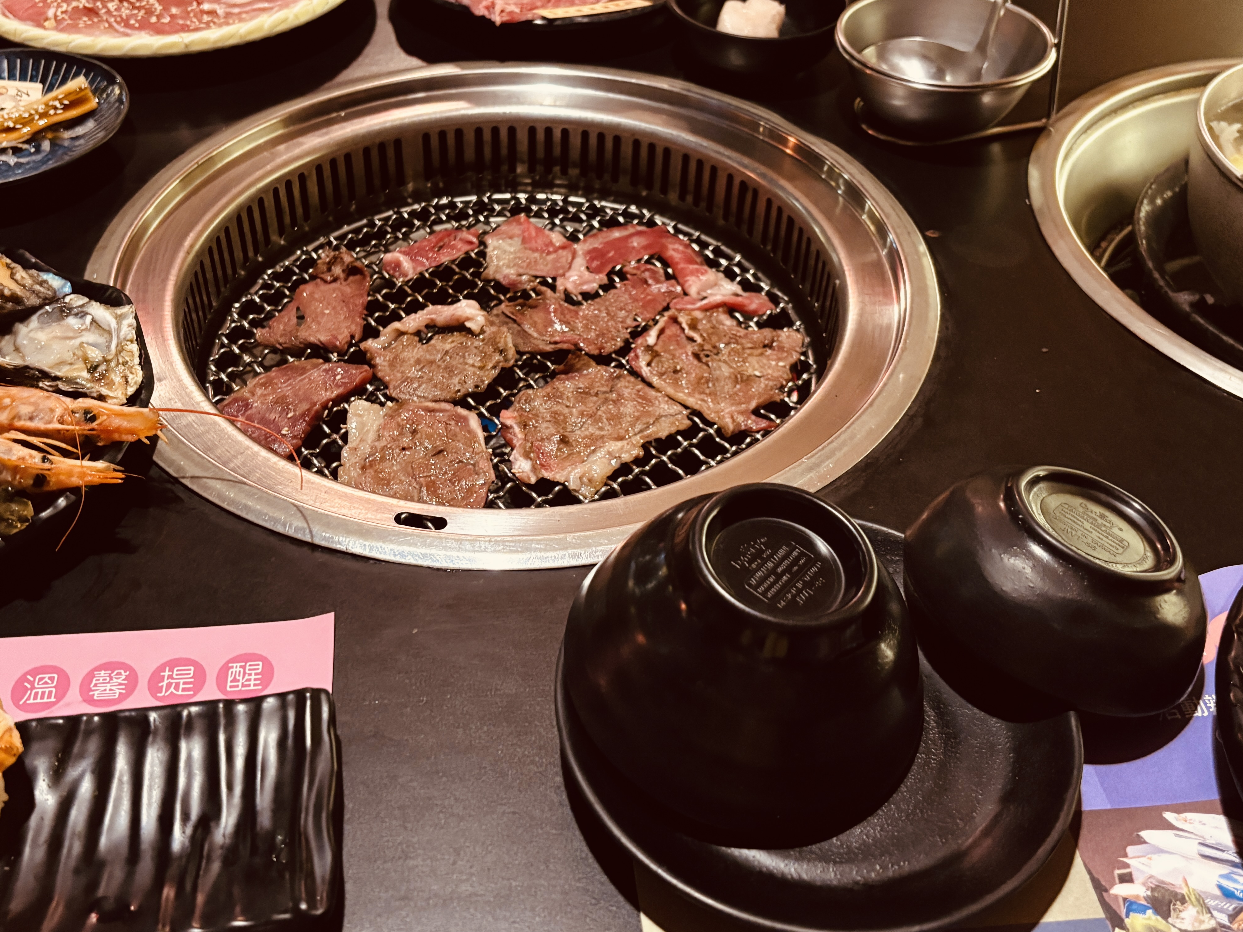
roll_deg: +0.3
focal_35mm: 37
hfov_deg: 50.1
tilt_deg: -40.8
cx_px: 565
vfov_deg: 38.6
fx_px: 1329
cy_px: 410
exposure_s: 1/40
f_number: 1.6
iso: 640
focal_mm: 5.96
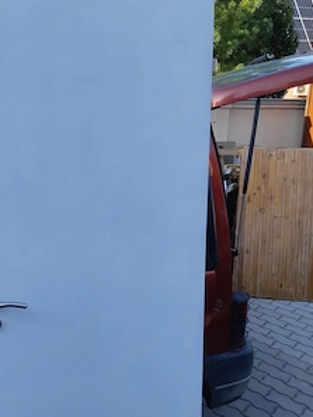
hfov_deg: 40.4
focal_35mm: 35
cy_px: 258
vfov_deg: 52.1
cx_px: 115
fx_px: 422
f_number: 1.7
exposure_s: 1/419
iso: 40
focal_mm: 3.93
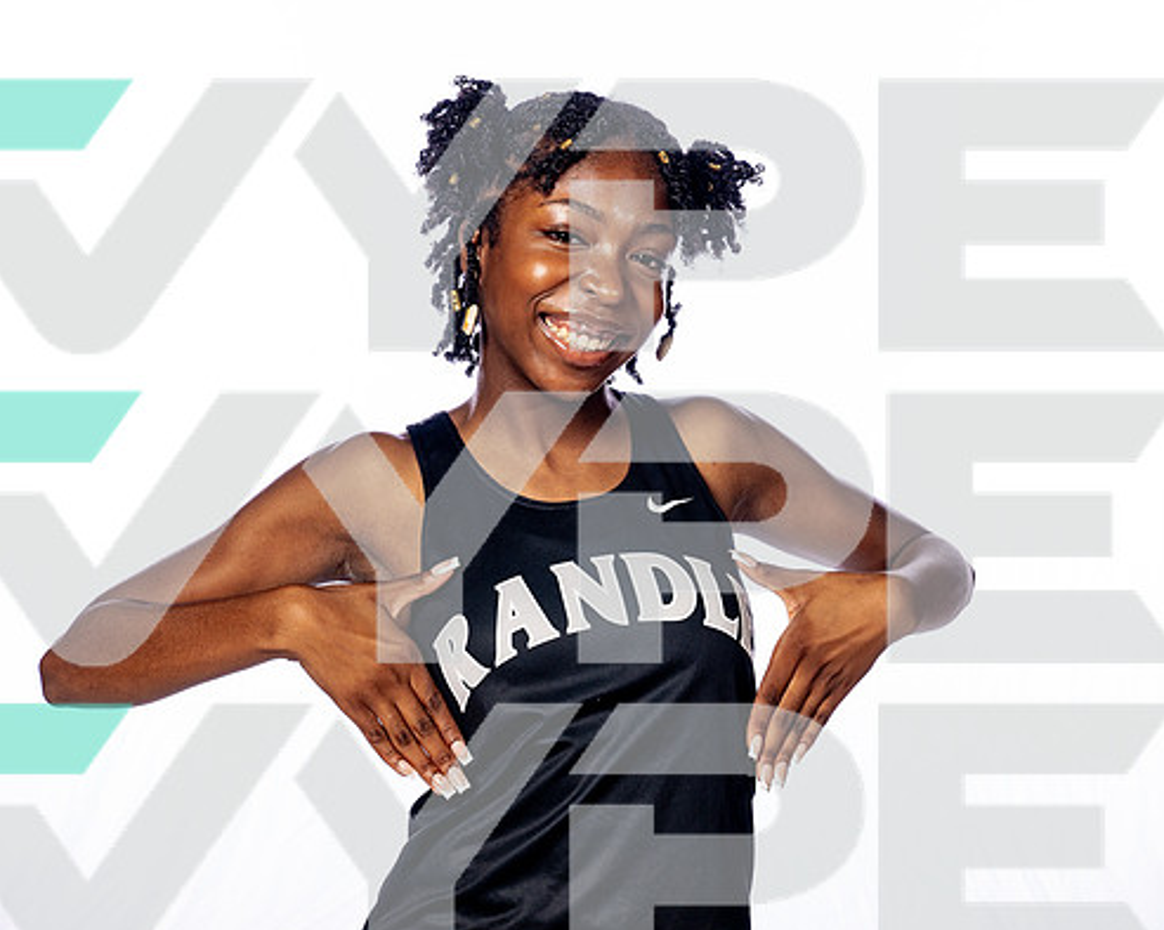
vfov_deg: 17.1
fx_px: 3099
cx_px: 528
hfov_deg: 21.3
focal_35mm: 90
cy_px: 529
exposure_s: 1/250
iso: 250
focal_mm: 70
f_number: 8
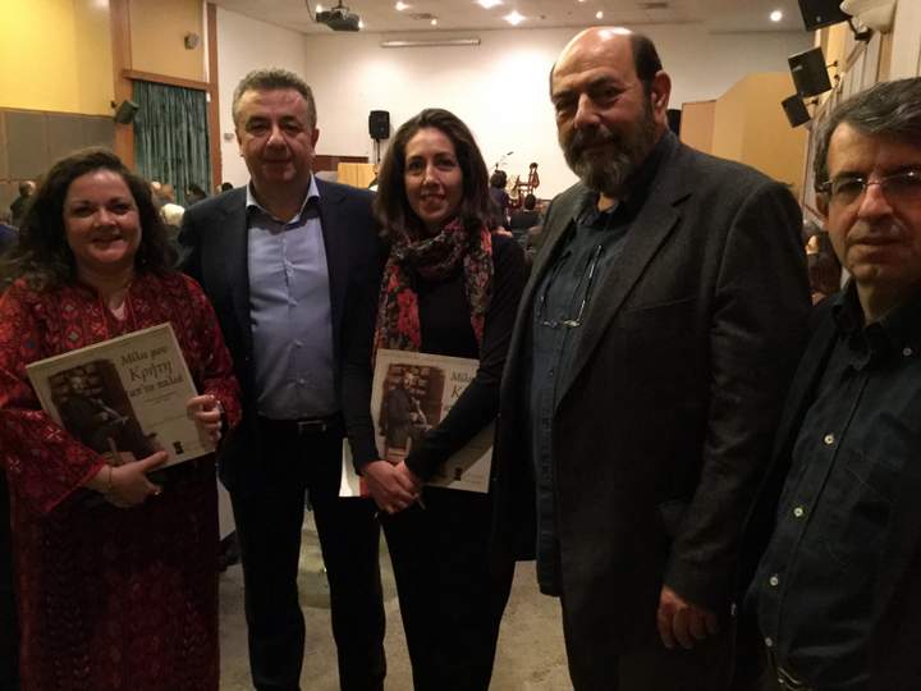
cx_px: 460
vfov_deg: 45.4
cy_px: 346
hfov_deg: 58.4
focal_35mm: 31
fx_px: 825
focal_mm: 3.3
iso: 800
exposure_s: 1/17
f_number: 2.4
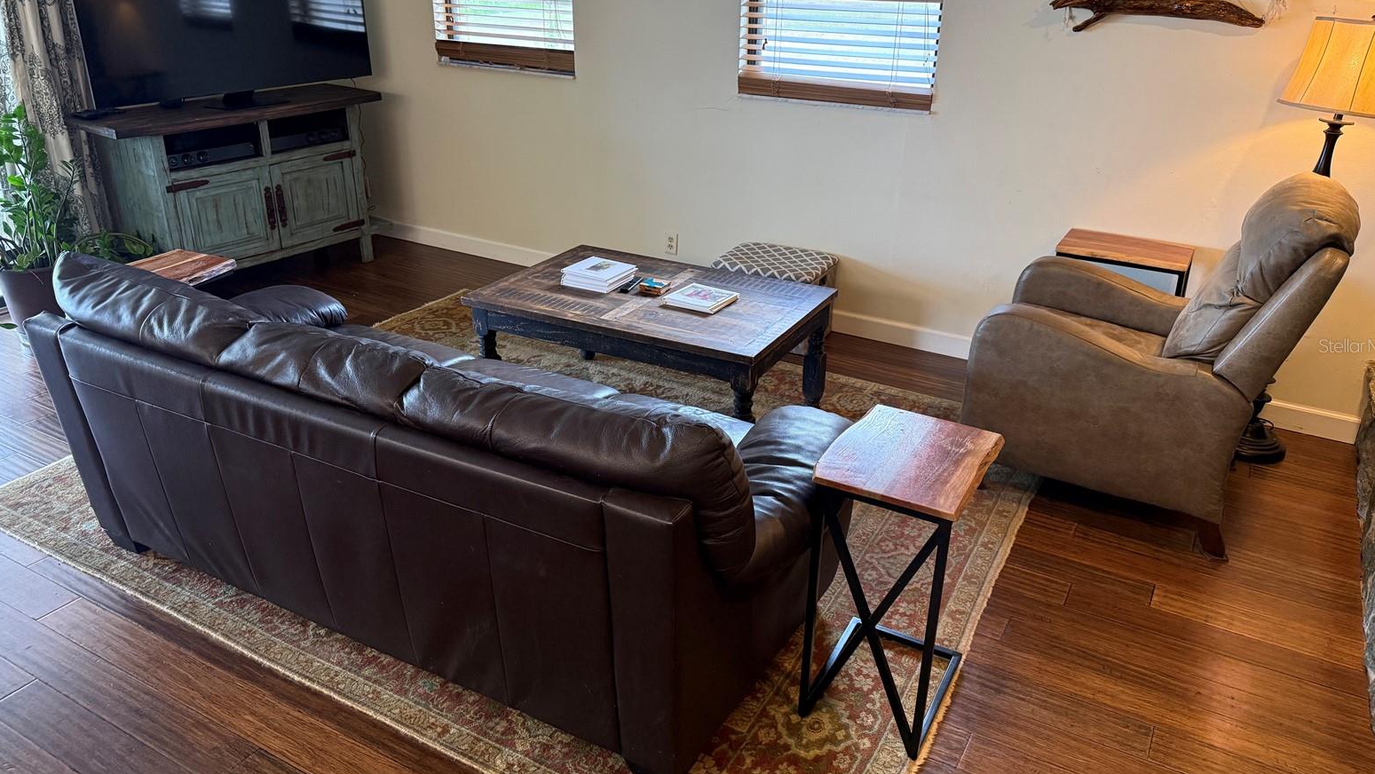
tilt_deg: -21.2
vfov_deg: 42.9
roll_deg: -0.9
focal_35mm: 27
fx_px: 985
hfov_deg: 69.8
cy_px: 345
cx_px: 692
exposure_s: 1/60
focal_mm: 6.76
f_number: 1.78
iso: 320
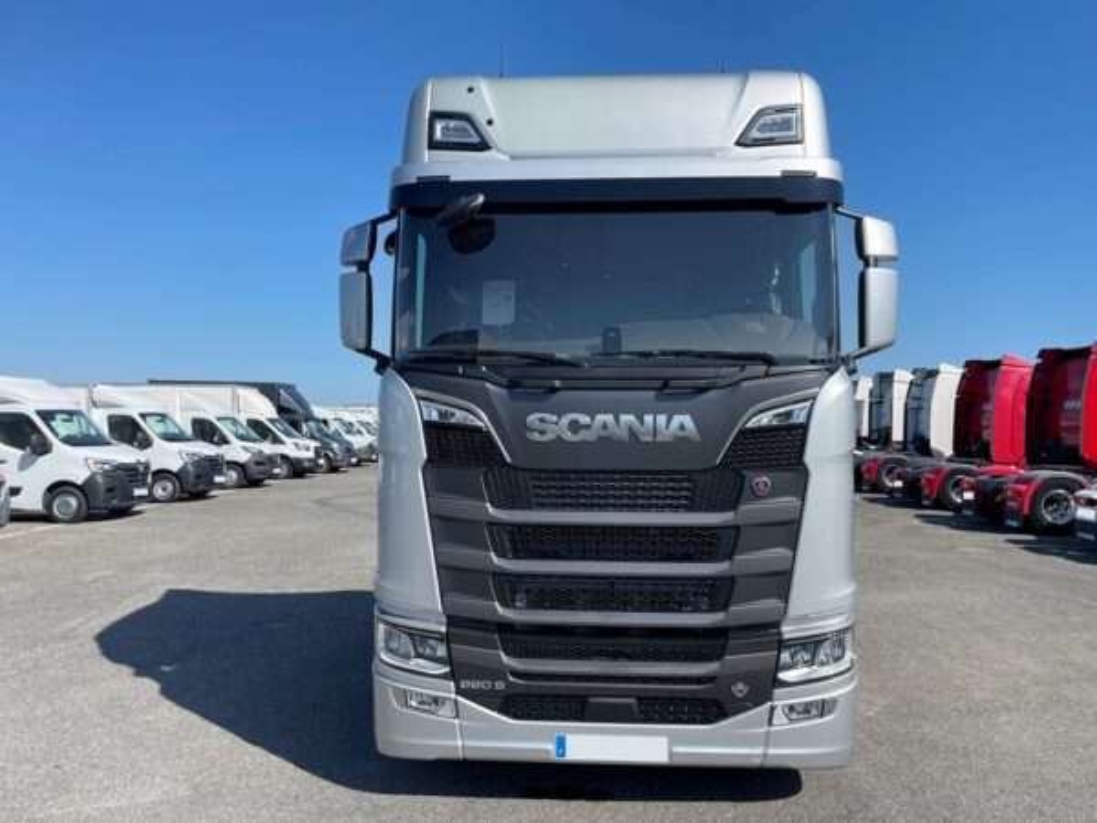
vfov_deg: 53.1
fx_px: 824
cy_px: 412
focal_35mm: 26
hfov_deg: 67.3
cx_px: 548
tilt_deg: +4.2
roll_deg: +0.2
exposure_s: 1/3300
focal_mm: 4.2
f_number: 1.6
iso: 32
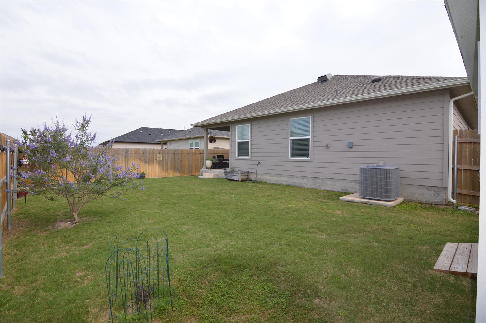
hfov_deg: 95.0
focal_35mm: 16
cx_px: 243
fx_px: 223
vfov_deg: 71.9
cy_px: 162
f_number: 5
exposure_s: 1/200
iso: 100
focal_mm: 11
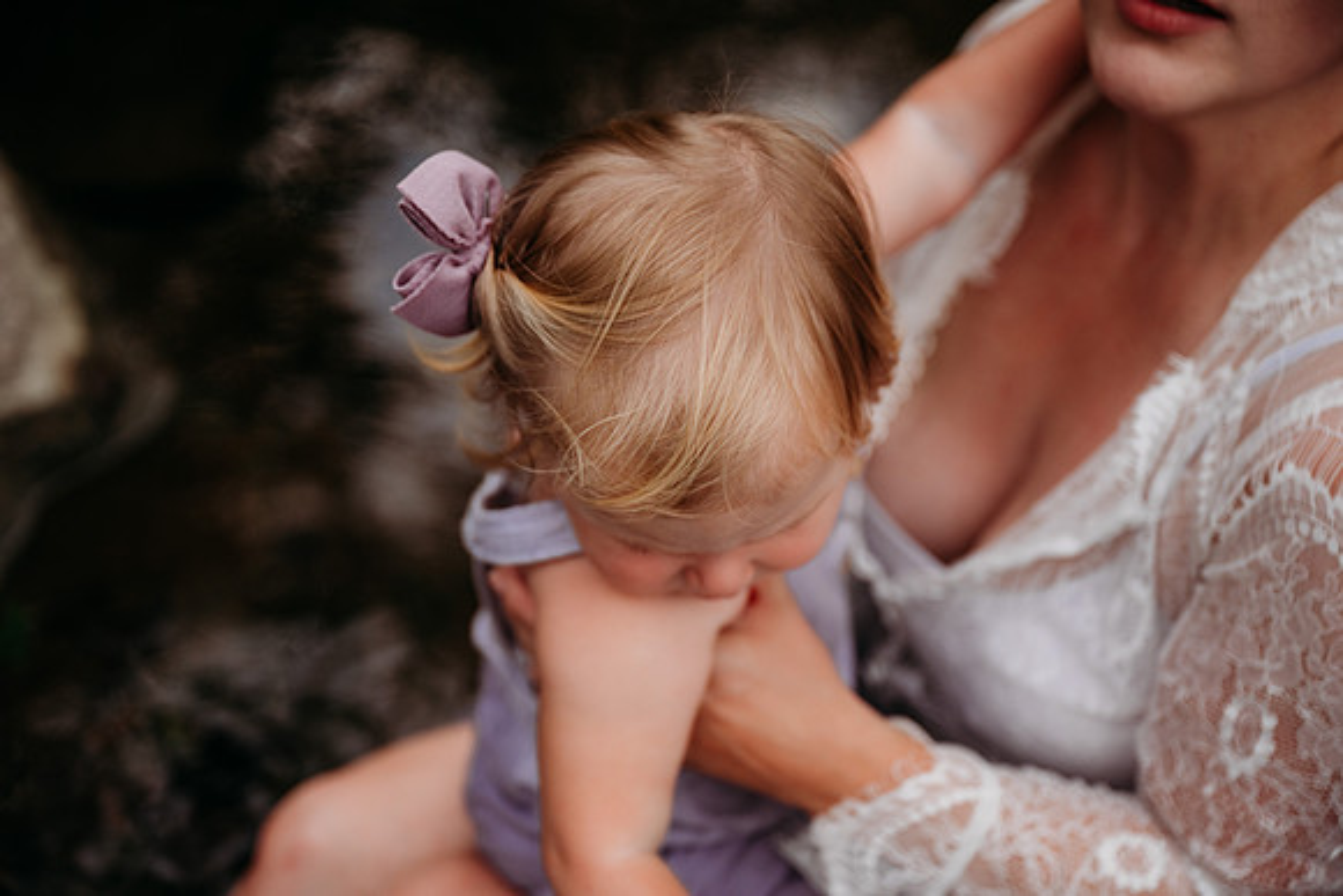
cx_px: 672
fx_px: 2164
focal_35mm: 58
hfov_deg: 34.5
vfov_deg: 23.4
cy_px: 448
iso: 500
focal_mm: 58
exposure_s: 1/1600
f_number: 3.2
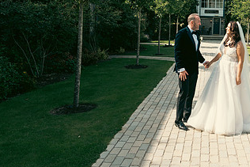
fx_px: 306
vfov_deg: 29.5
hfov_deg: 41.8
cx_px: 212
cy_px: 23
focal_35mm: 44
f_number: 5.6
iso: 125
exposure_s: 1/250
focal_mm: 24
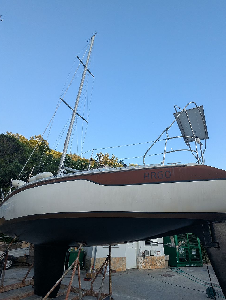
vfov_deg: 87.6
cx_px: 125
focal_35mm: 18
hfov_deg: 71.5
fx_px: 156
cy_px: 158
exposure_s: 1/391
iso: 49
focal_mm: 2.35
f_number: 2.2
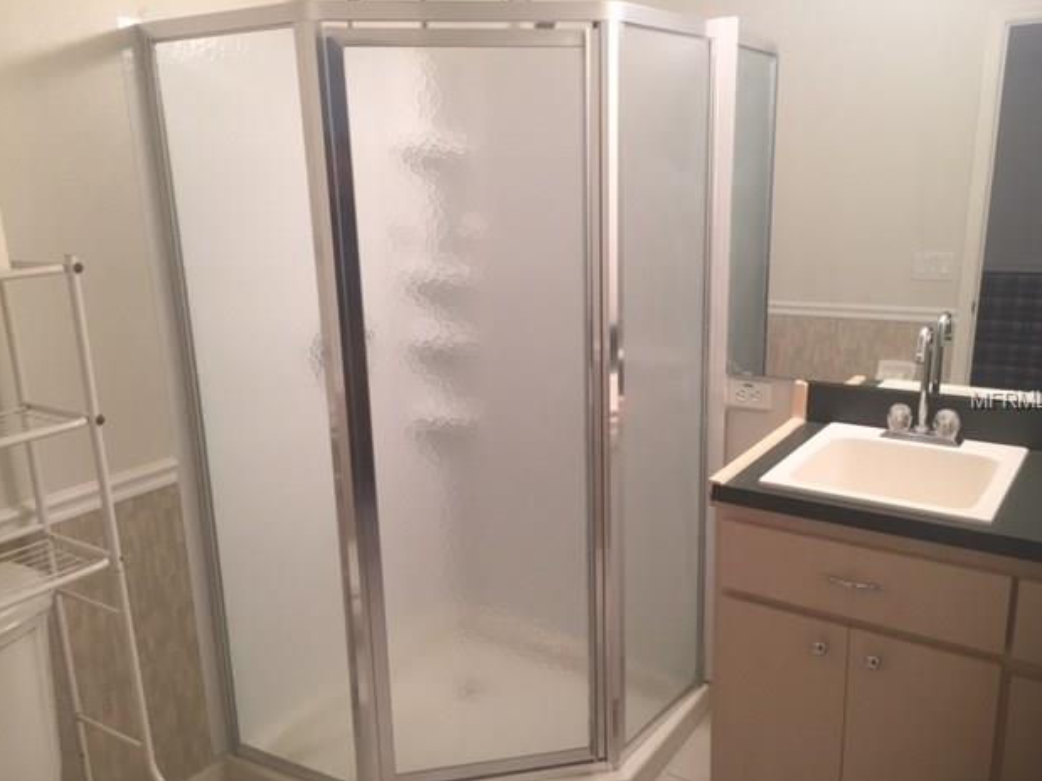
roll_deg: +1.3
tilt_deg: -14.7
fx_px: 903
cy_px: 401
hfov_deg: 60.0
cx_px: 534
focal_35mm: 30
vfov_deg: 46.8
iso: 40
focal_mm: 4.15
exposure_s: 1/30
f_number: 2.2
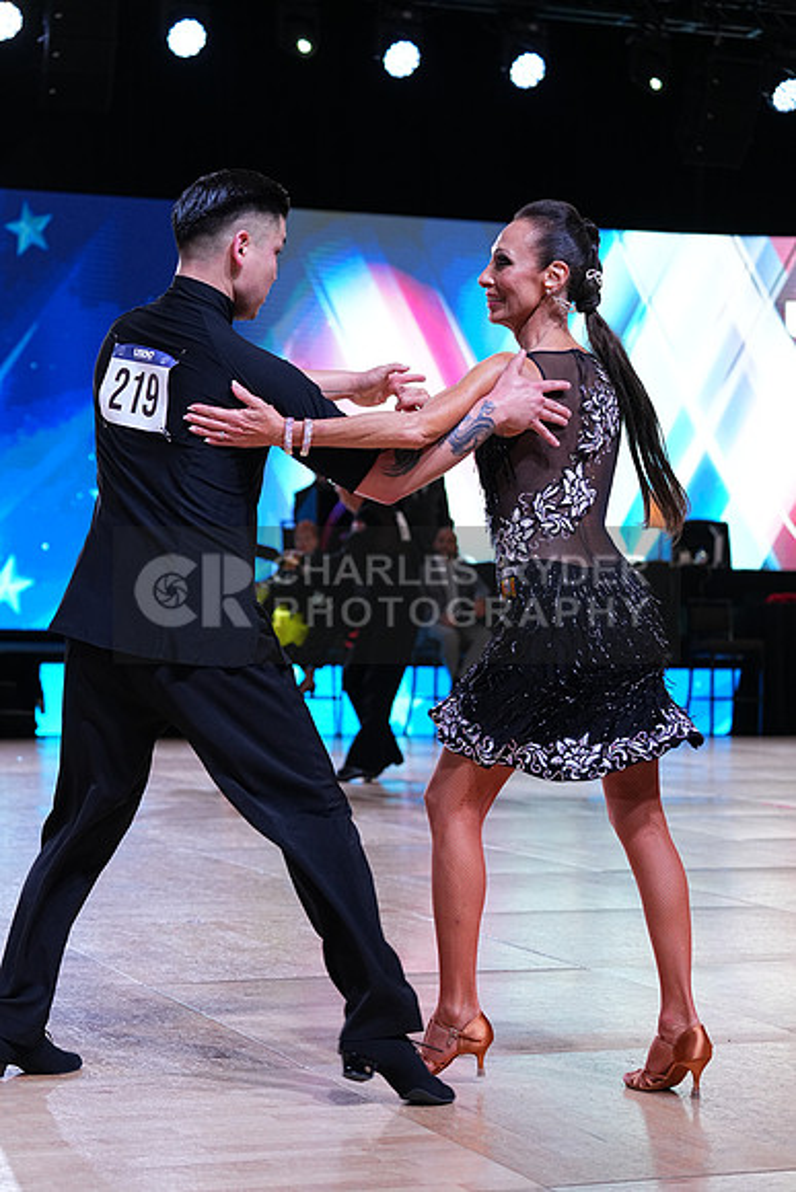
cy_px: 596
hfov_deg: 17.7
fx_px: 2552
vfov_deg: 26.3
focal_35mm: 77
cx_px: 398
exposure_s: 1/400
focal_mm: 77
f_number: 4
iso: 1000
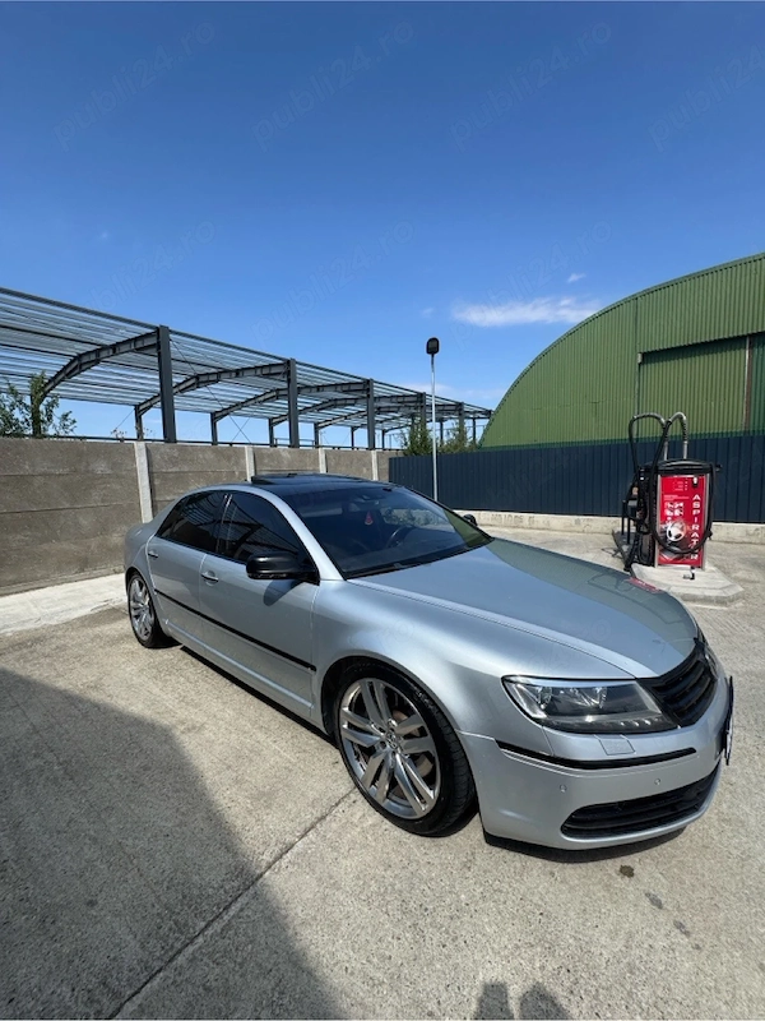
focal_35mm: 14
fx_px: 413
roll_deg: +4.4
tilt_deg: -3.8
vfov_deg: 102.1
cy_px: 510
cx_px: 382
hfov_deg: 85.7
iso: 50
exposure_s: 1/2028
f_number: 2.2
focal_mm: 2.22
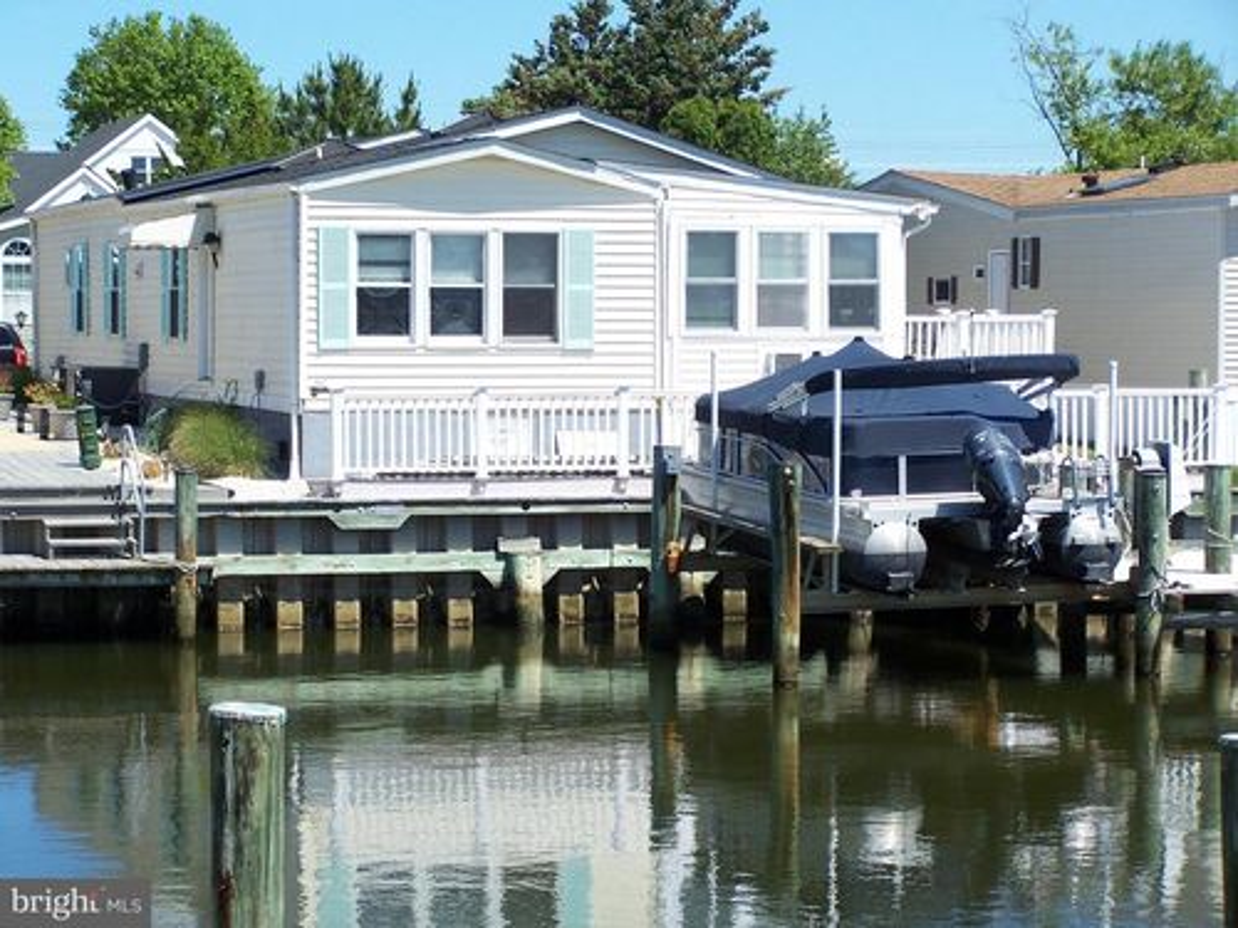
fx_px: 3755
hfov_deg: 18.7
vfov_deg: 14.1
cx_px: 619
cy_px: 464
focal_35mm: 105
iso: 80
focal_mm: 17.5
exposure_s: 1/1000
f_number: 3.2
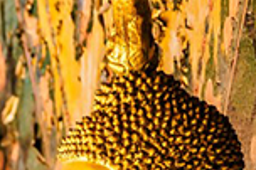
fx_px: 4489
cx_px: -145
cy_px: 316
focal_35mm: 632
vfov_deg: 2.2
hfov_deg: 3.3
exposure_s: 1/60
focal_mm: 120
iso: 200
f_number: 4
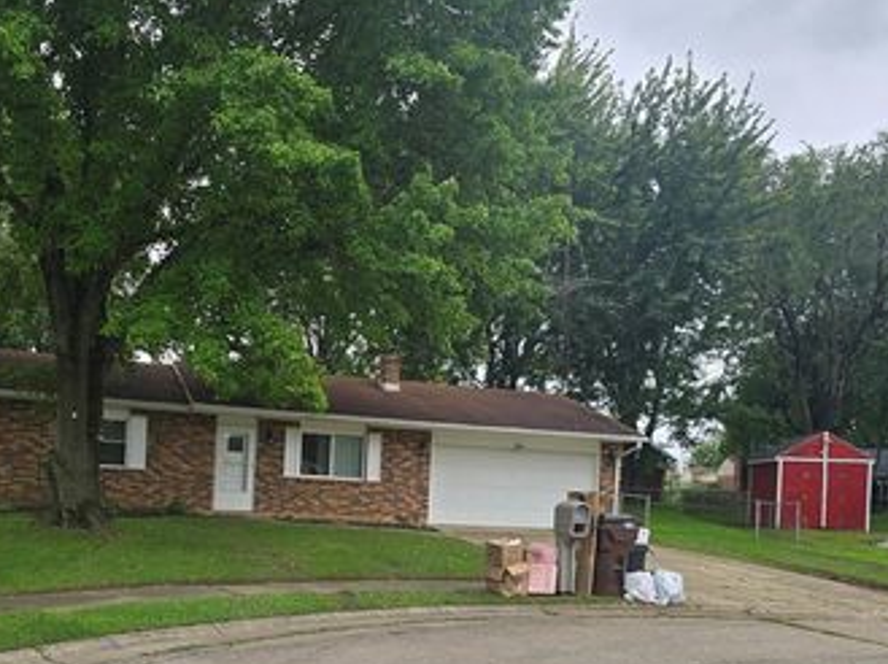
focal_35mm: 35
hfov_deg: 52.2
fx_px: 897
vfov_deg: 39.8
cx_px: 343
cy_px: 474
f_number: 1.7
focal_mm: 6.3
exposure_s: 1/215
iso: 12
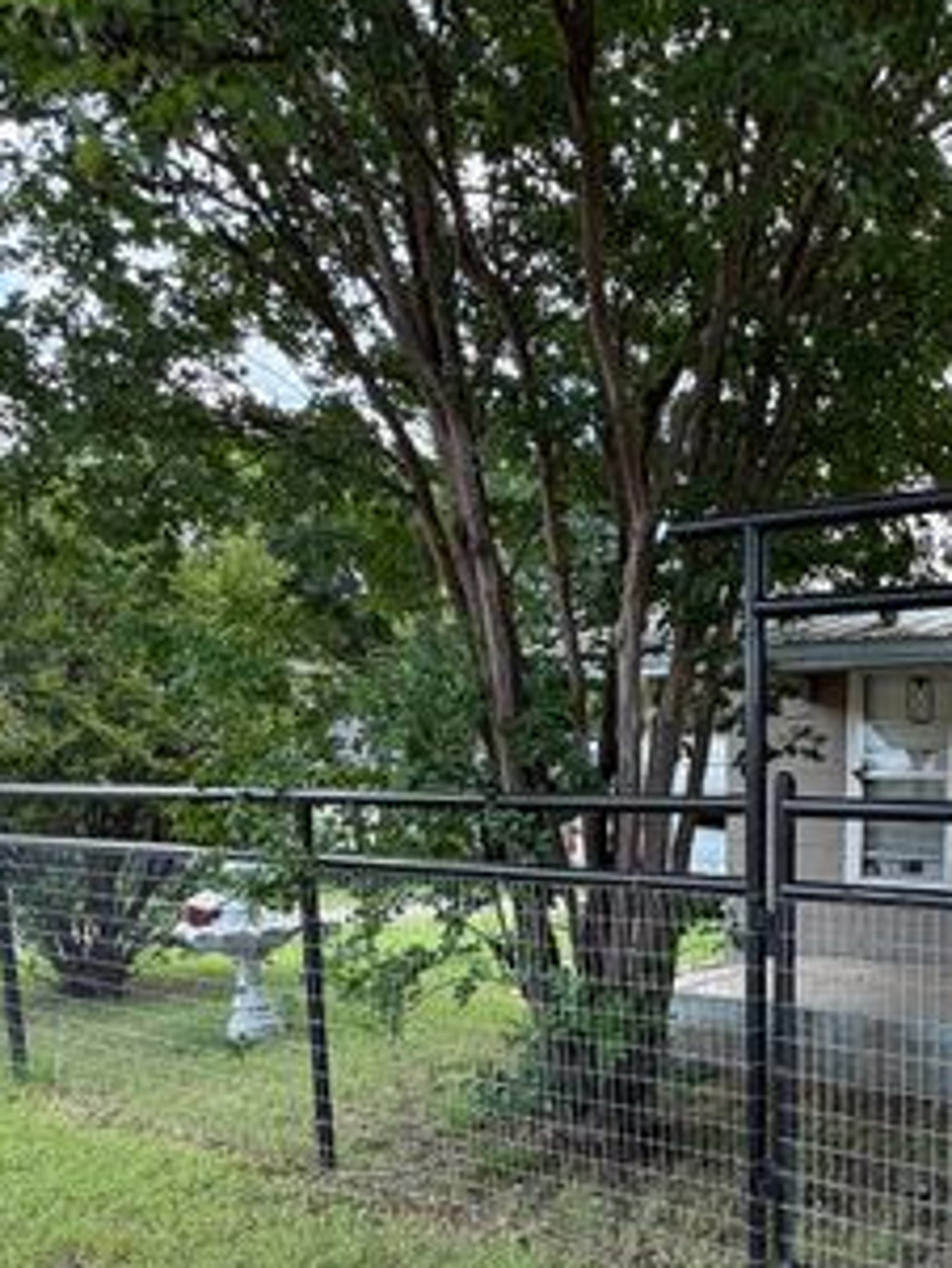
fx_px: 1136
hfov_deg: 39.3
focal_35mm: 31
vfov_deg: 54.5
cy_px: 1005
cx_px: 981
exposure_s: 1/222
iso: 50
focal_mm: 2.22
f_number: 2.2
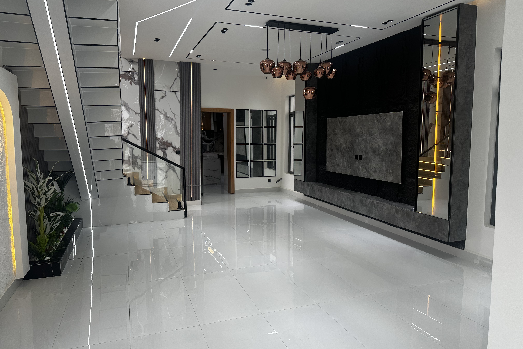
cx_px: 261
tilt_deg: -4.2
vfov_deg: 51.3
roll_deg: +0.3
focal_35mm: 25
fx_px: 363
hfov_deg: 71.5
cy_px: 169
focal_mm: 6.86
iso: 64
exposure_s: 1/148
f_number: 1.78
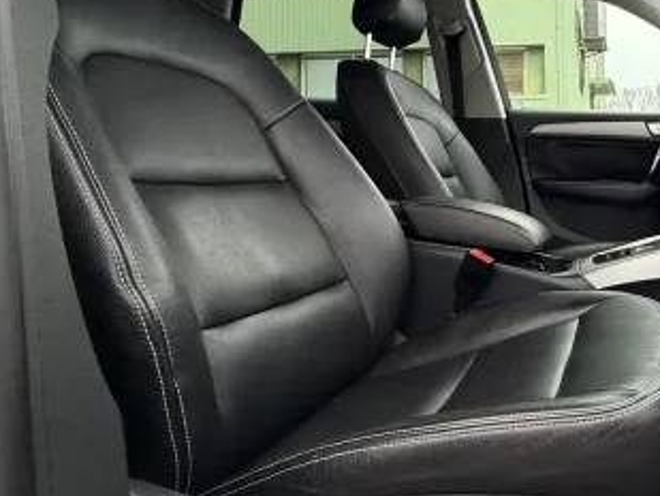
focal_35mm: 29
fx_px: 553
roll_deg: +1.8
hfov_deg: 51.2
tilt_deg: +2.9
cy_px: 156
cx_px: 641
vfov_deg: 47.3
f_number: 2.2
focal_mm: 2.22
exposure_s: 1/99
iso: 160
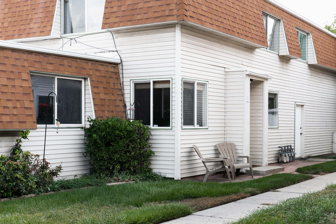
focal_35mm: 54
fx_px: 504
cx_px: 198
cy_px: 120
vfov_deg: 25.1
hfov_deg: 36.8
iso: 100
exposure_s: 1/125
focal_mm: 34.4
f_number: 6.3
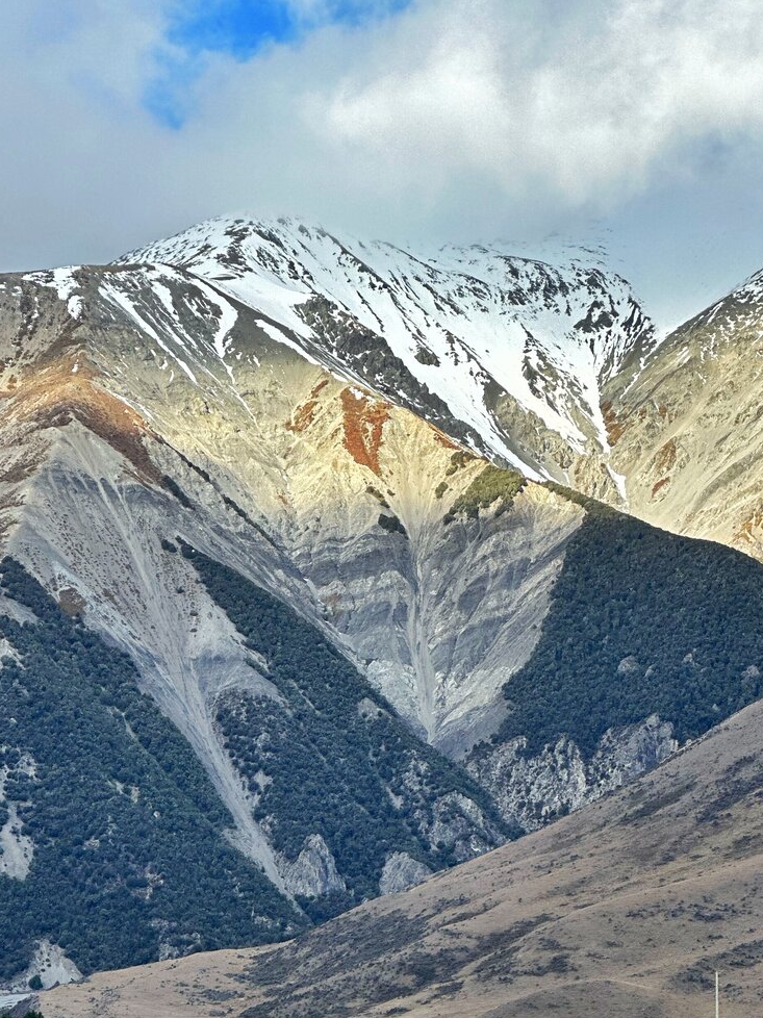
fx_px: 3705
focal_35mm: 126
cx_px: 418
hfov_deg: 11.8
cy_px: 814
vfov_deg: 15.5
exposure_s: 1/289
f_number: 2.8
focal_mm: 9
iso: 25
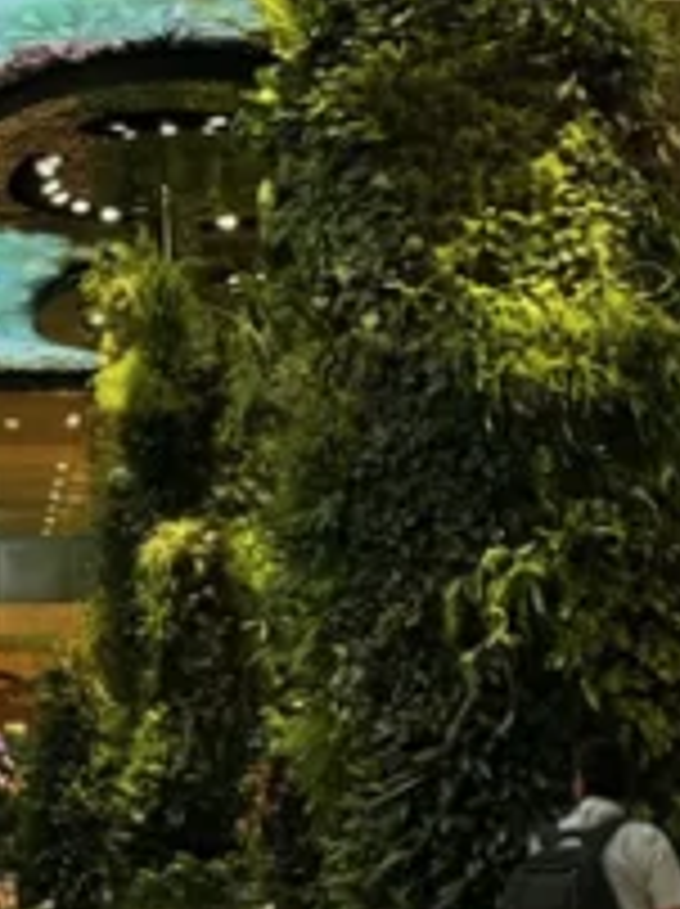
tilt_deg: +22.7
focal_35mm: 71
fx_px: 1864
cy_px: 40
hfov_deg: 19.7
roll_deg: -0.5
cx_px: -86
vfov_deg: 26.2
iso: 100
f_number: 2.2
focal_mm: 2.22
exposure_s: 1/120
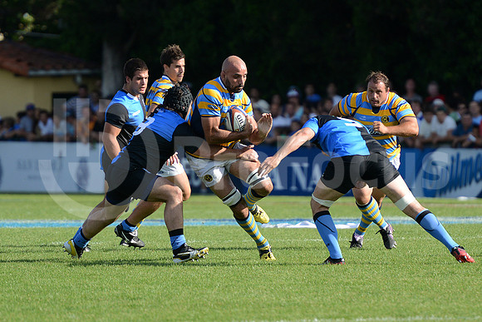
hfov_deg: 7.6
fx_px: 3616
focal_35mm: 270
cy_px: 161
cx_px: 241
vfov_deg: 5.1
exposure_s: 1/1250
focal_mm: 270
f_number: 4
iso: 500
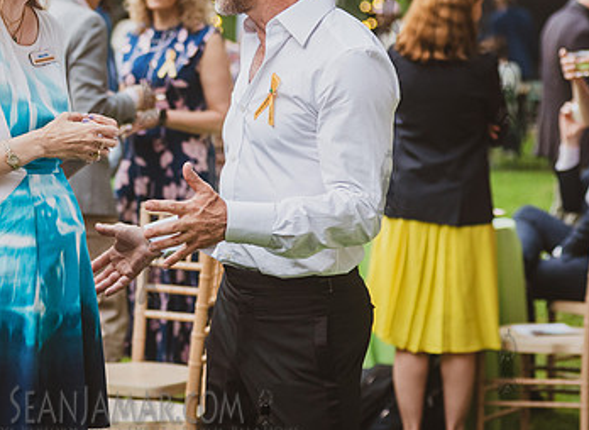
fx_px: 2831
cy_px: 82
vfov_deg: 8.7
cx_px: 157
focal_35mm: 168
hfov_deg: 11.8
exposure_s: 1/640
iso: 1000
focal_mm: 86
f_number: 3.5
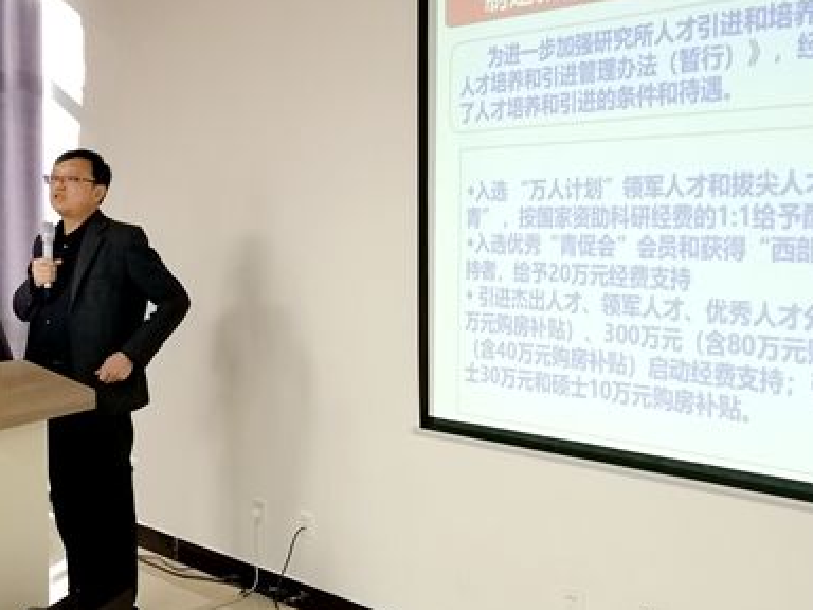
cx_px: 394
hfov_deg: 38.2
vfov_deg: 29.1
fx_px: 1174
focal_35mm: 50
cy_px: 265
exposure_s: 1/100
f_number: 1.8
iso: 320
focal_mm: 4.75
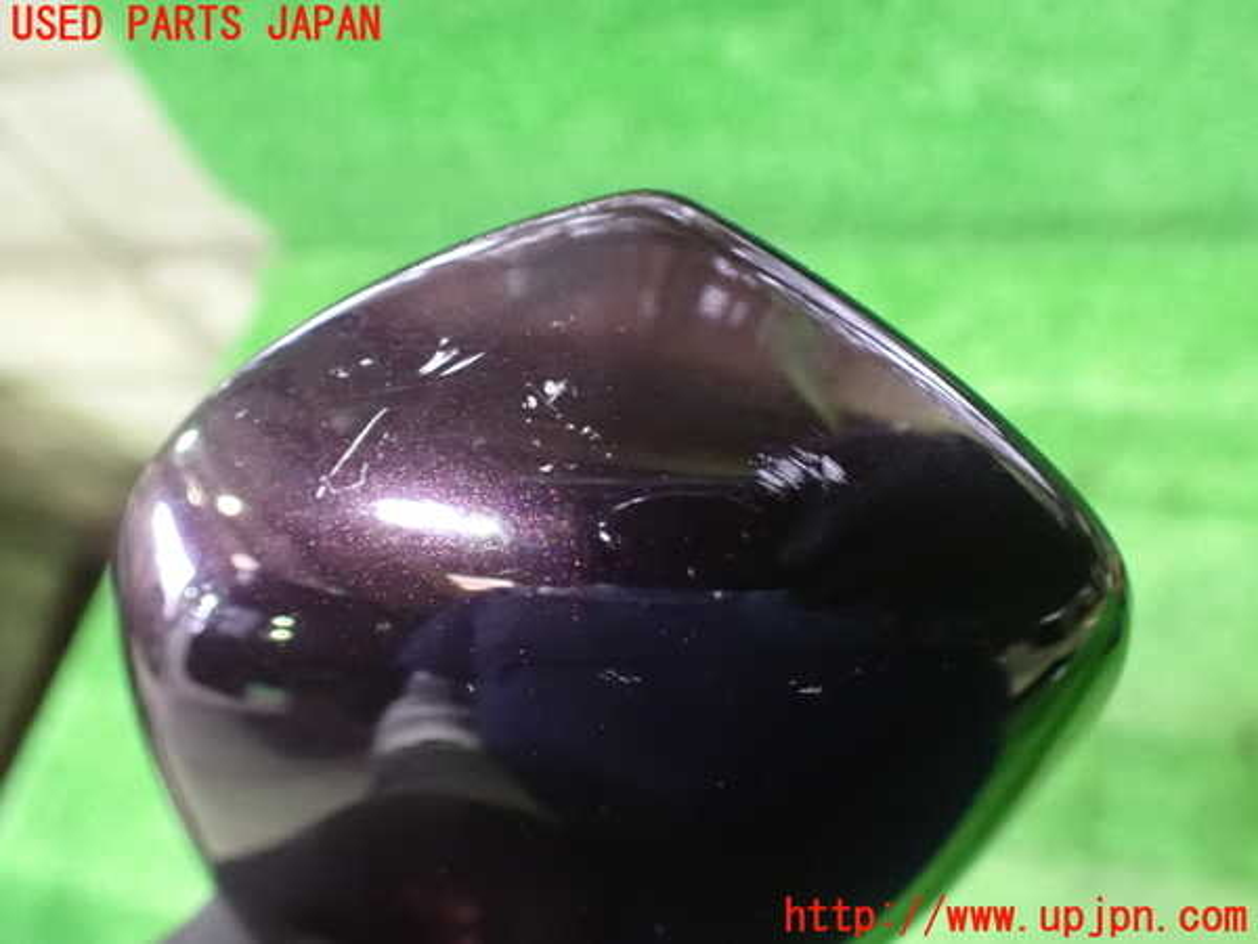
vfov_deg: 46.8
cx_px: 629
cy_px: 472
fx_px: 1090
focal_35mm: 30
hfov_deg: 60.0
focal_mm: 5.4
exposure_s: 1/30
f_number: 2.3
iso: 1600
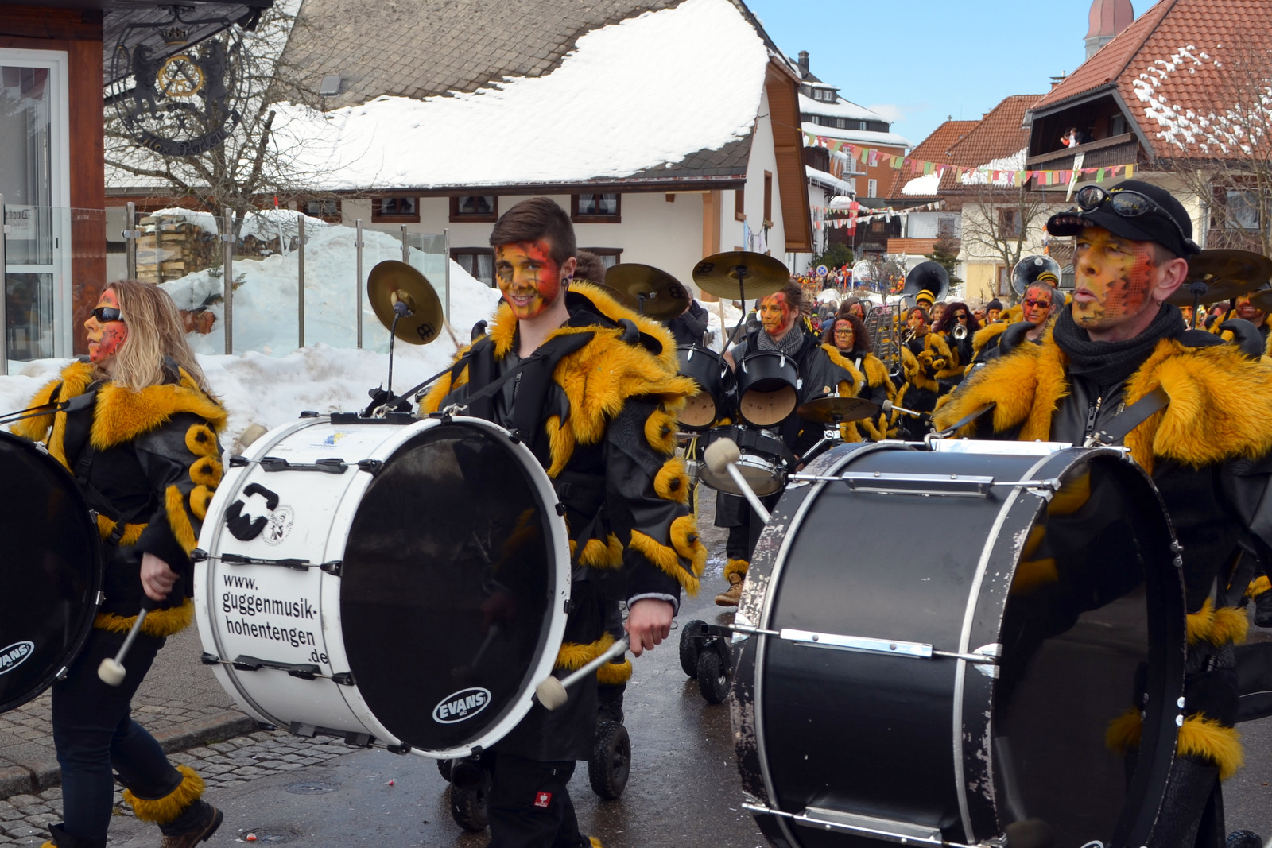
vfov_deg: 40.0
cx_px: 636
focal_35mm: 33
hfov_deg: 57.2
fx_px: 1166
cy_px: 424
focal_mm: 22
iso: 100
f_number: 8
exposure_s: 1/200
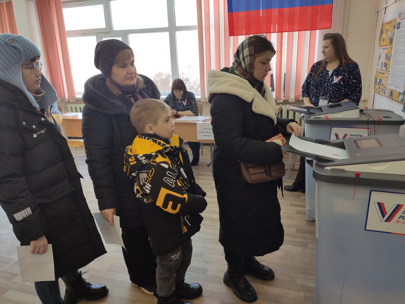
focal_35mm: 26
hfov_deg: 67.3
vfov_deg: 53.1
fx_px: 304
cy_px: 152
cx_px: 202
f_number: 1.75
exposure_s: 1/100
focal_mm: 4.77
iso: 124
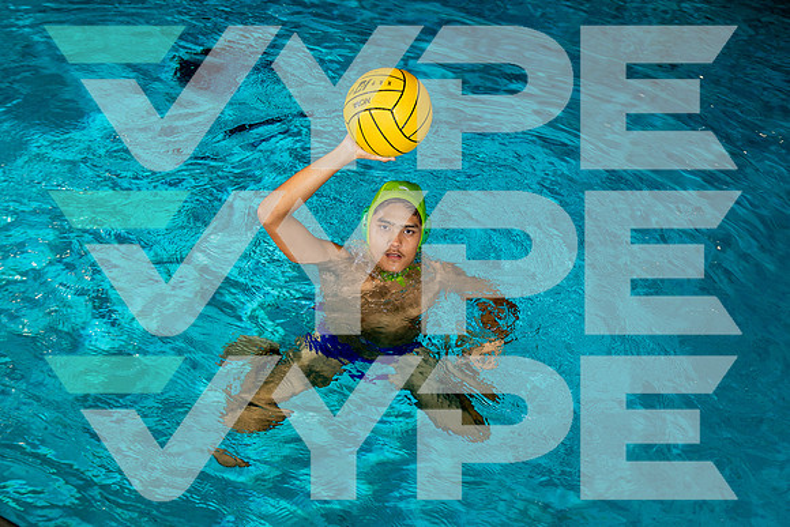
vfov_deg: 34.1
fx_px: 858
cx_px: 391
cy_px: 261
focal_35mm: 39
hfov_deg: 49.4
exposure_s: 1/250
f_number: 3.5
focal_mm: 36
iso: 320
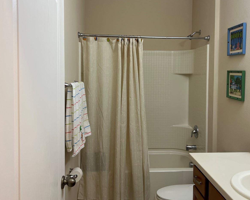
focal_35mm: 35
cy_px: 85
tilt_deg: -2.8
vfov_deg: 42.1
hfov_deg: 51.5
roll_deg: -0.4
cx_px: 134
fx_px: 259
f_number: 1.5
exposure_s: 1/60
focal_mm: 5.7
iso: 64
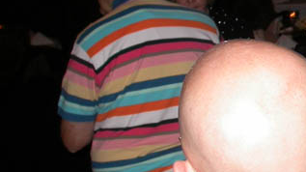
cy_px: 77
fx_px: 795
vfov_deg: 12.3
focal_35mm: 98
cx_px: 323
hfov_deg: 20.9
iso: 100
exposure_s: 1/60
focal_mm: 7.85
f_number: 2.6
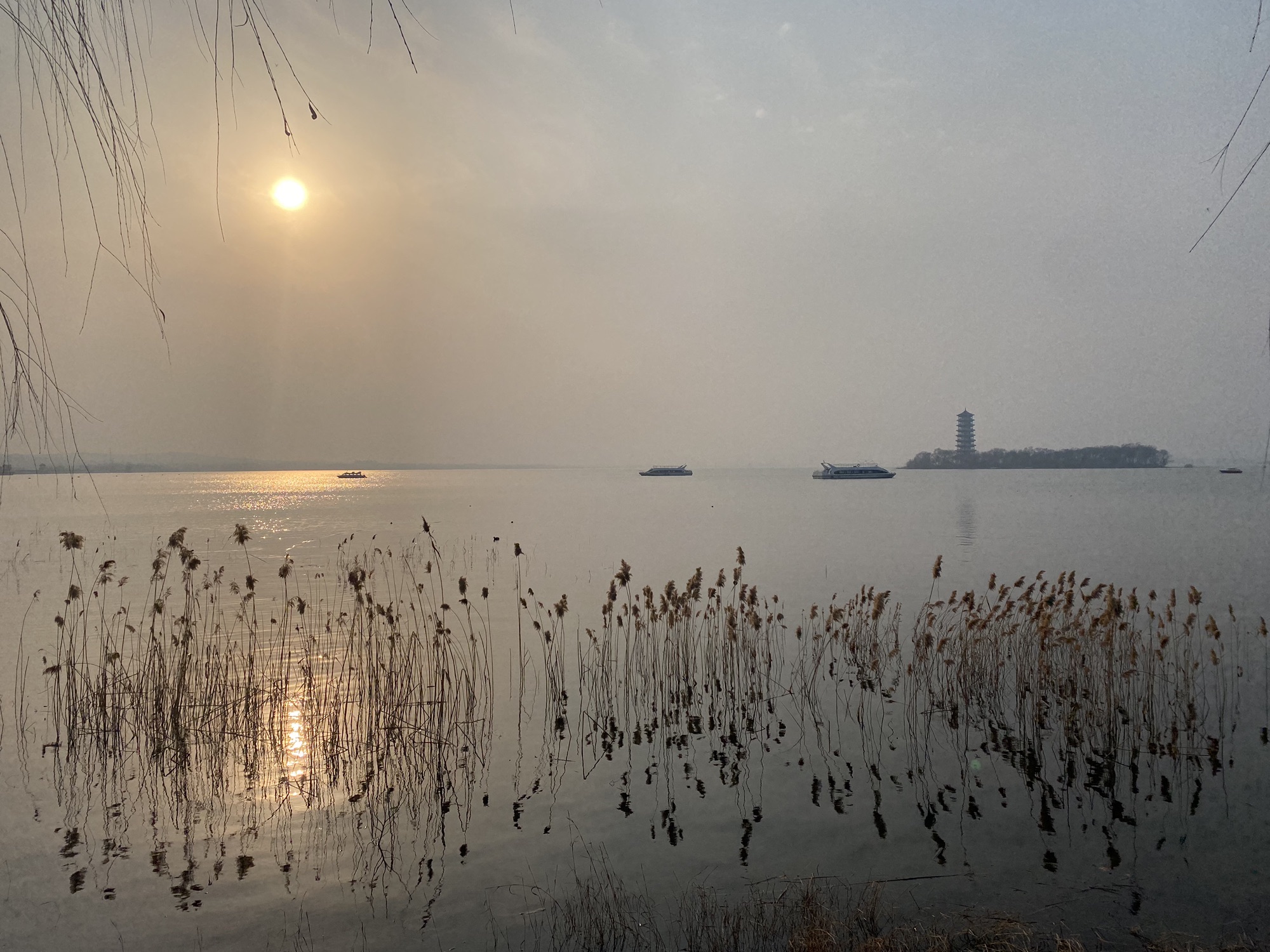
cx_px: 635
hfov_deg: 67.3
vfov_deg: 53.1
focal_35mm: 26
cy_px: 476
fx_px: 954
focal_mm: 4.25
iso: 32
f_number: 1.8
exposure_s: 1/7692
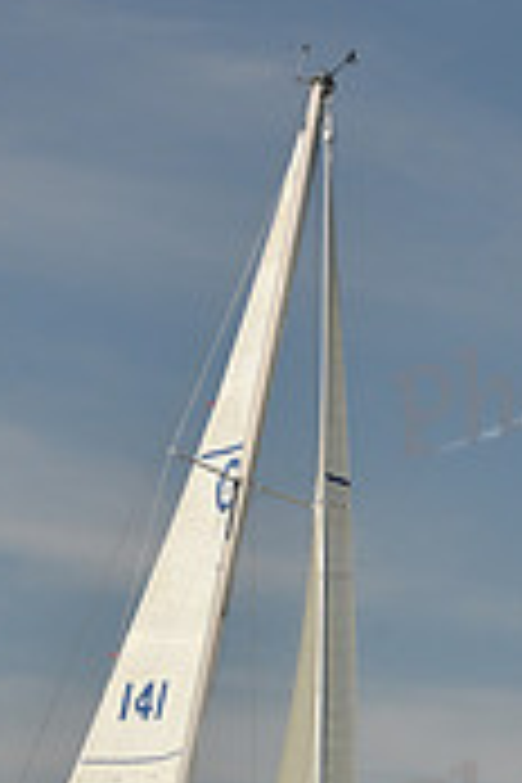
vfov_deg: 5.6
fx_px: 7960
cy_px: 1058
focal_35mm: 366
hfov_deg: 3.8
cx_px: 160
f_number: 8
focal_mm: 110
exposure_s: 1/640
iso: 250
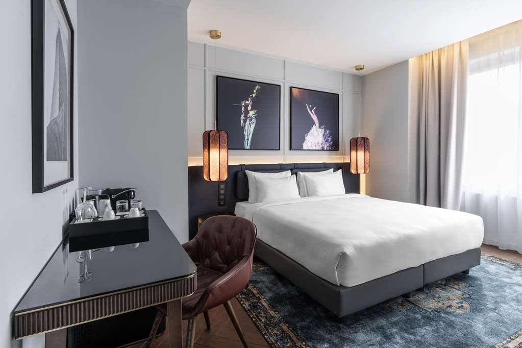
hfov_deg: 90.0
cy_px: 174
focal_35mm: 18
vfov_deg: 67.4
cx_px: 261
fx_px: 261
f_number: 16
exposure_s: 1/2
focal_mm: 18
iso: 200
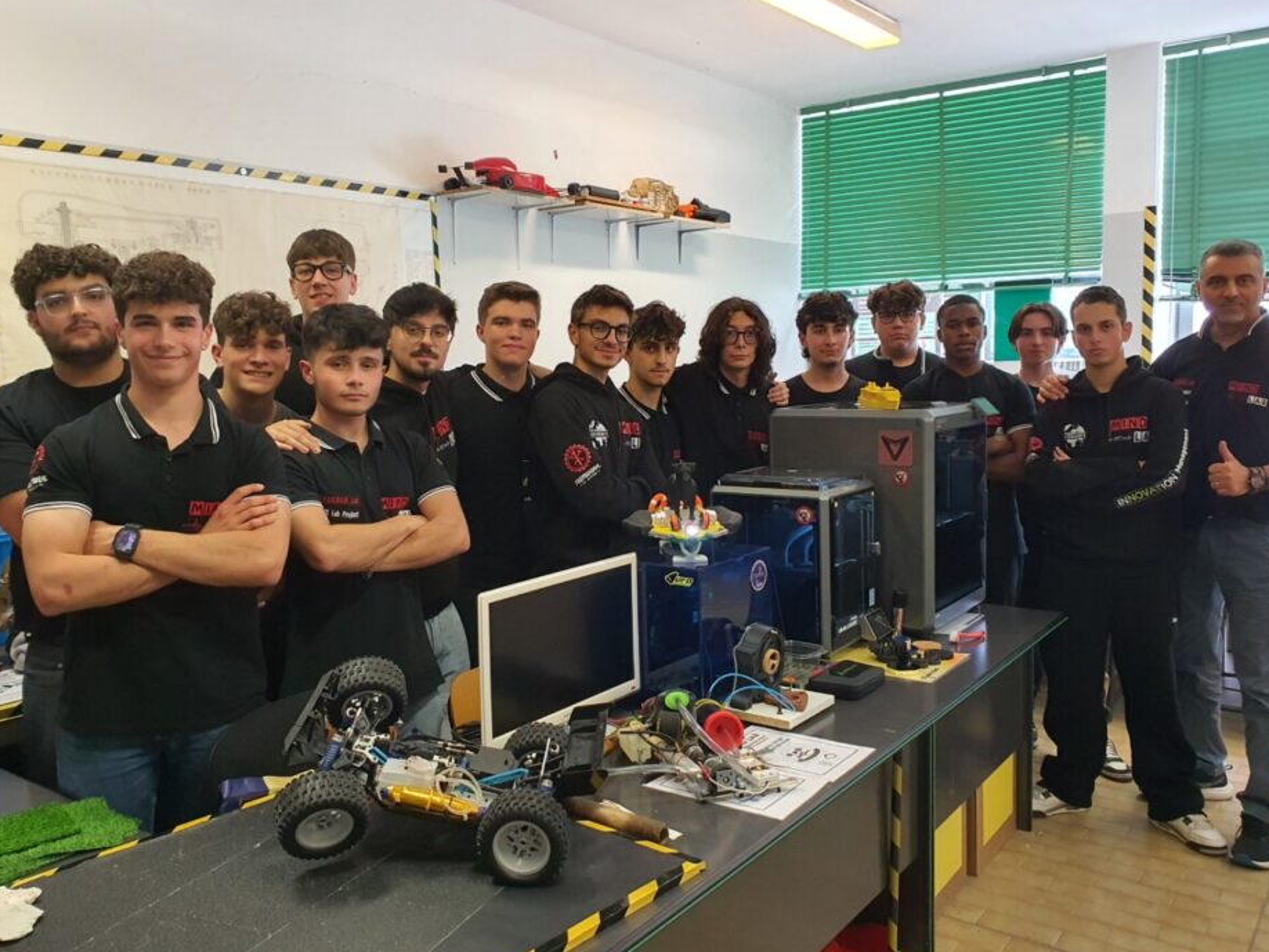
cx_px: 626
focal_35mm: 29
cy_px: 455
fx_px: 1063
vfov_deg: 48.2
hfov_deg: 61.6
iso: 500
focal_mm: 4.3
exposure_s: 1/50
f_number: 2.4
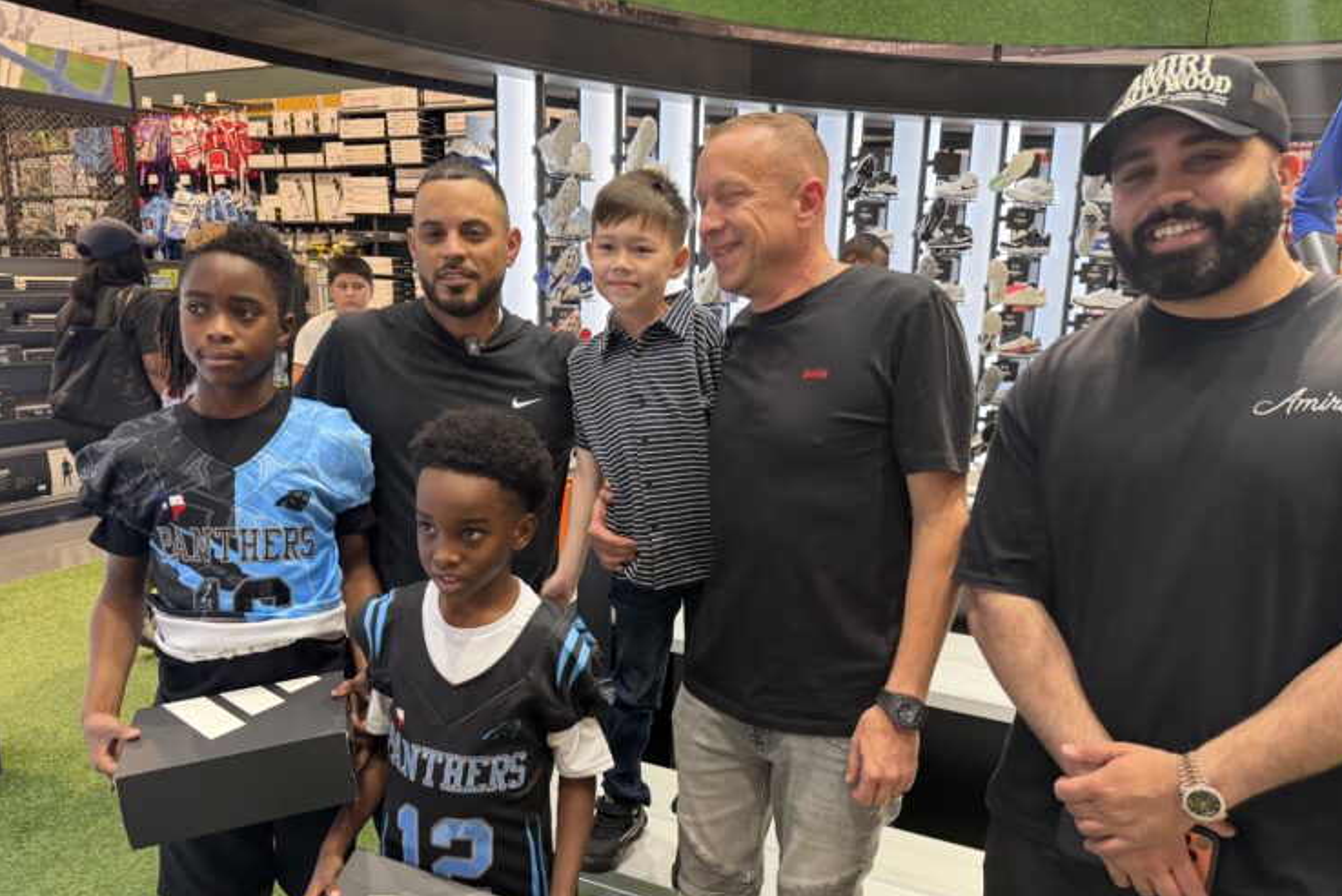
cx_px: 666
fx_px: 970
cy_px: 506
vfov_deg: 49.5
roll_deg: -1.7
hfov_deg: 69.4
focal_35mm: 26
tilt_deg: -13.3
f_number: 1.78
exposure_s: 1/60
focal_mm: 6.76
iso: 160
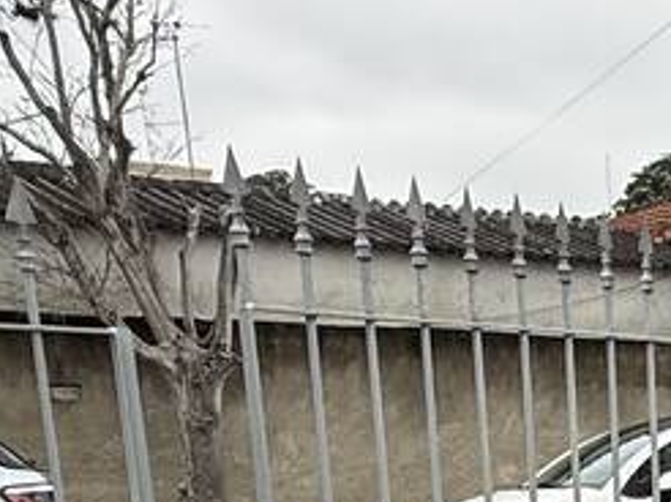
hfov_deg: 20.9
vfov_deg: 15.6
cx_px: 955
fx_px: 1588
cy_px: 881
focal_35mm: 82
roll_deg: +0.7
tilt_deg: -16.5
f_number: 2.2
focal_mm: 2.22
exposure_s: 1/514
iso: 50
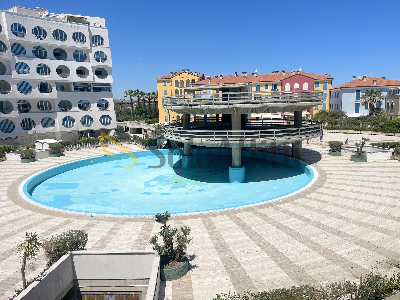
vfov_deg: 54.9
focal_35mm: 25
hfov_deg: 69.4
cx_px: 200
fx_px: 289
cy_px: 150
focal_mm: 5.1
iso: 32
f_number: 1.6
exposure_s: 1/10000
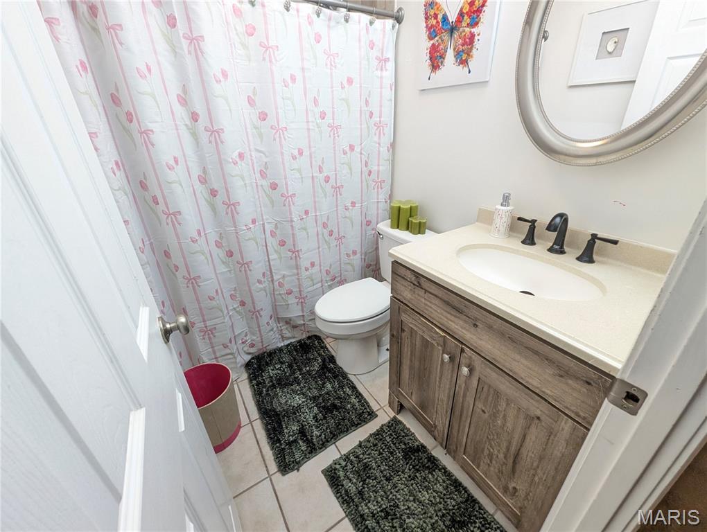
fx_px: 266
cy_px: 266
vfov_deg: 90.1
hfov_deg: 106.1
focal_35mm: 13
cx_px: 354
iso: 303
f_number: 2.2
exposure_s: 1/30
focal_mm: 1.95
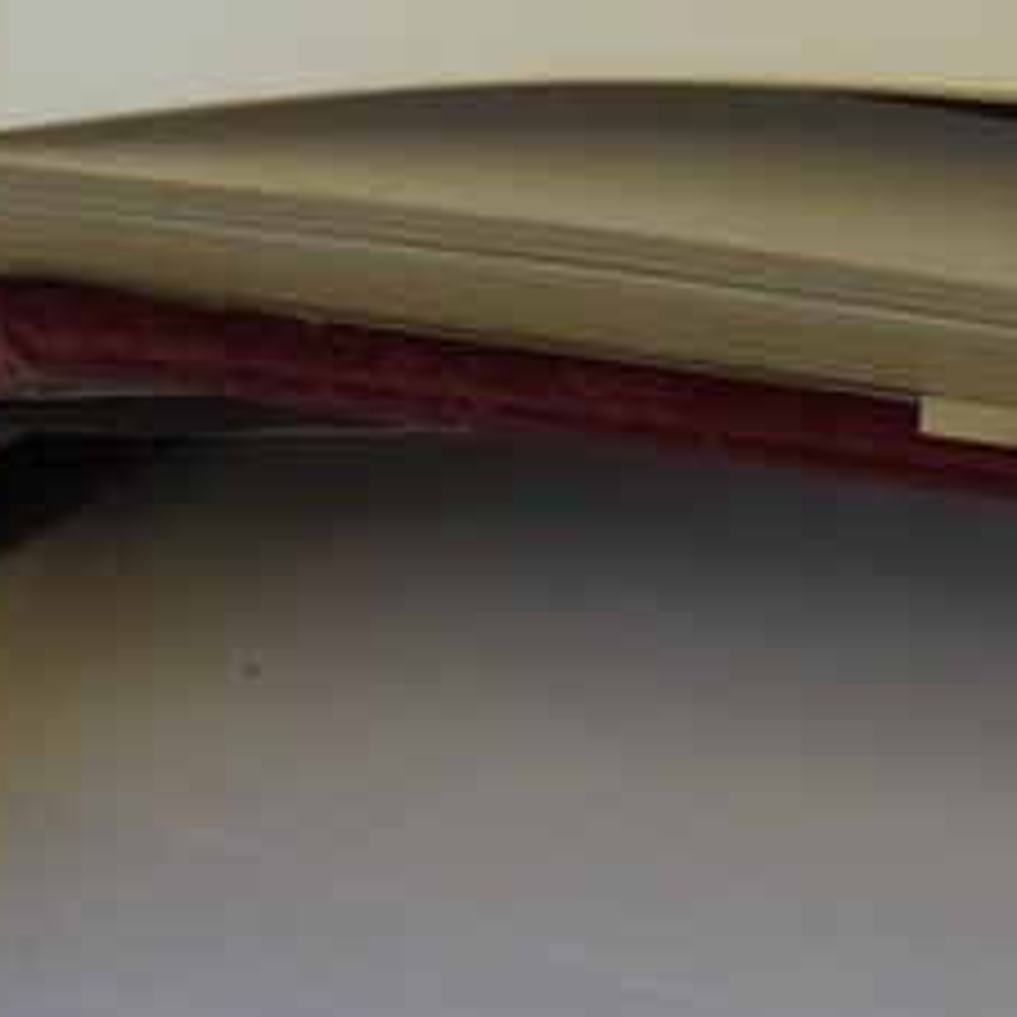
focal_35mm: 282
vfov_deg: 6.1
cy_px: -459
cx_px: 405
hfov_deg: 6.2
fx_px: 9373
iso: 400
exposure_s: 1/80
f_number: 7.1
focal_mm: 30
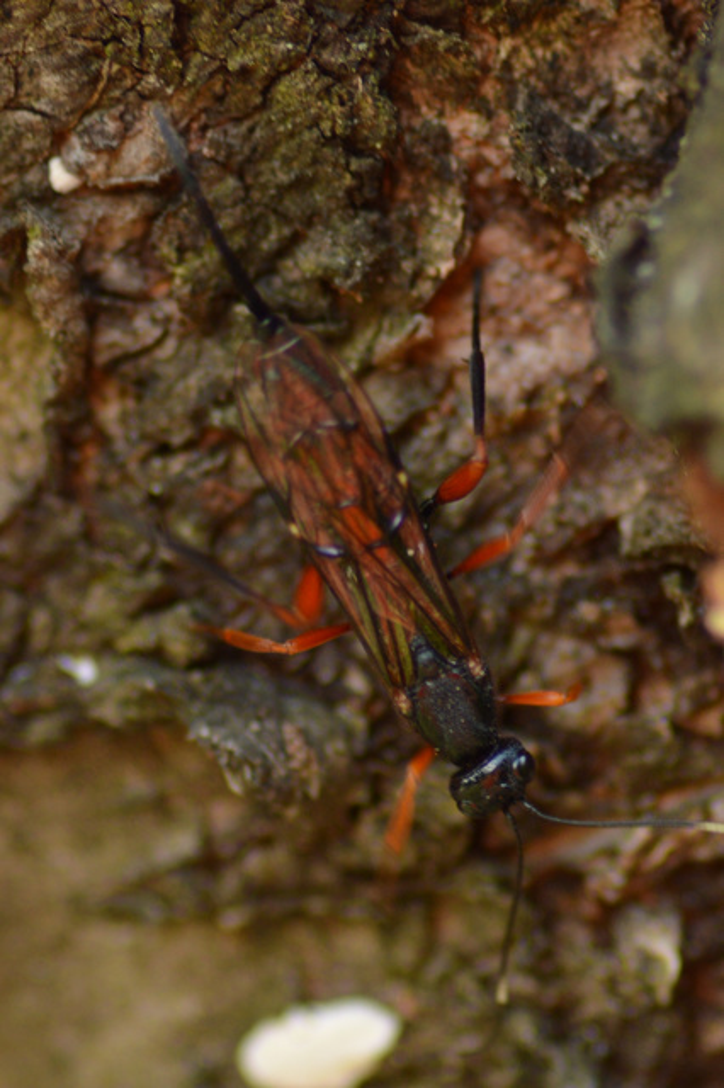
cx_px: 362
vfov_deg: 13.7
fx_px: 4530
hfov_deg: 9.1
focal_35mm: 150
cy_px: 544
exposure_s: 1/160
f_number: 3.8
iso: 200
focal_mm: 100
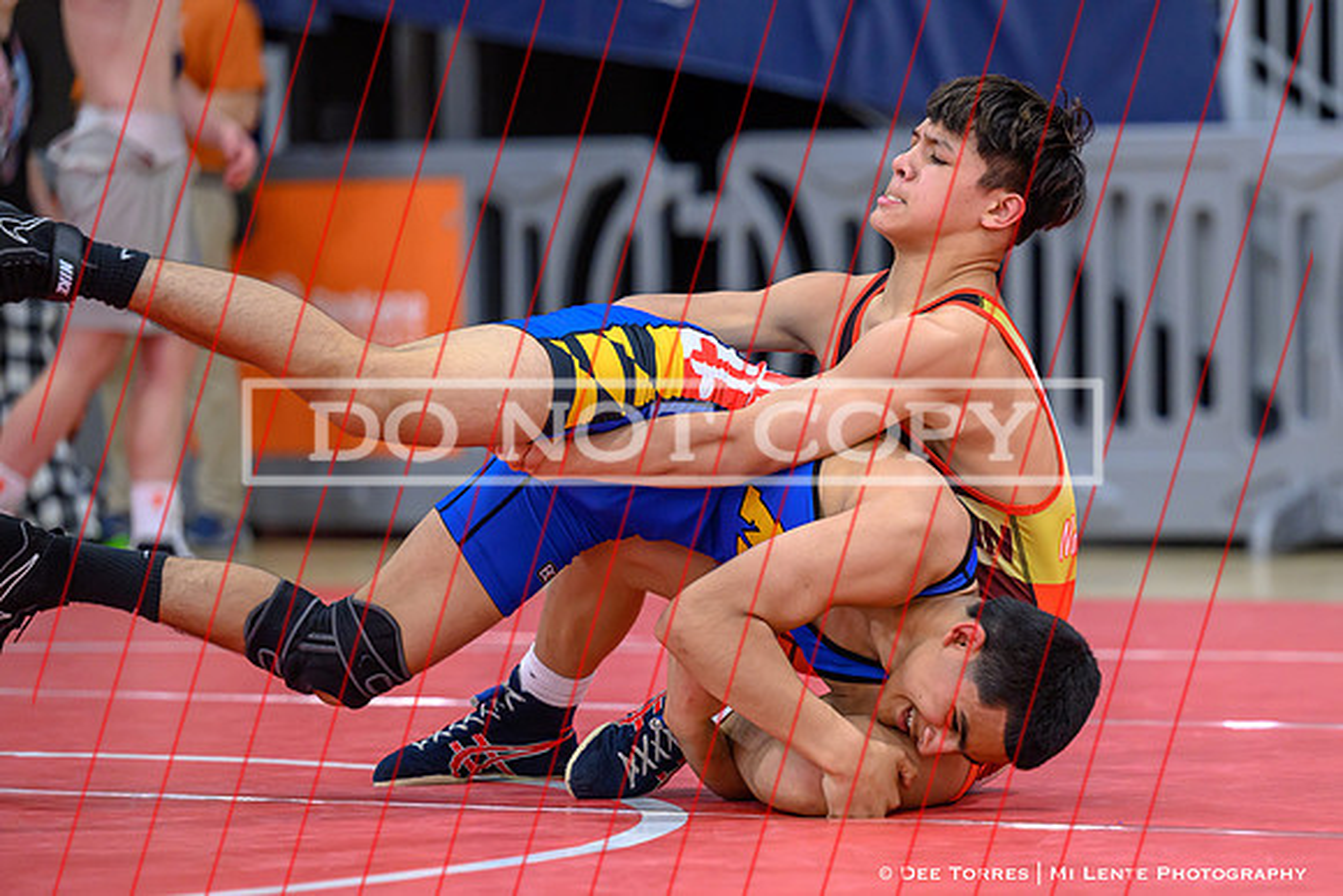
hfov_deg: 10.9
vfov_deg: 7.3
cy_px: 509
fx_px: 7043
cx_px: 926
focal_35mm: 189
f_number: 2.8
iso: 2500
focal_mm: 135
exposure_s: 1/800
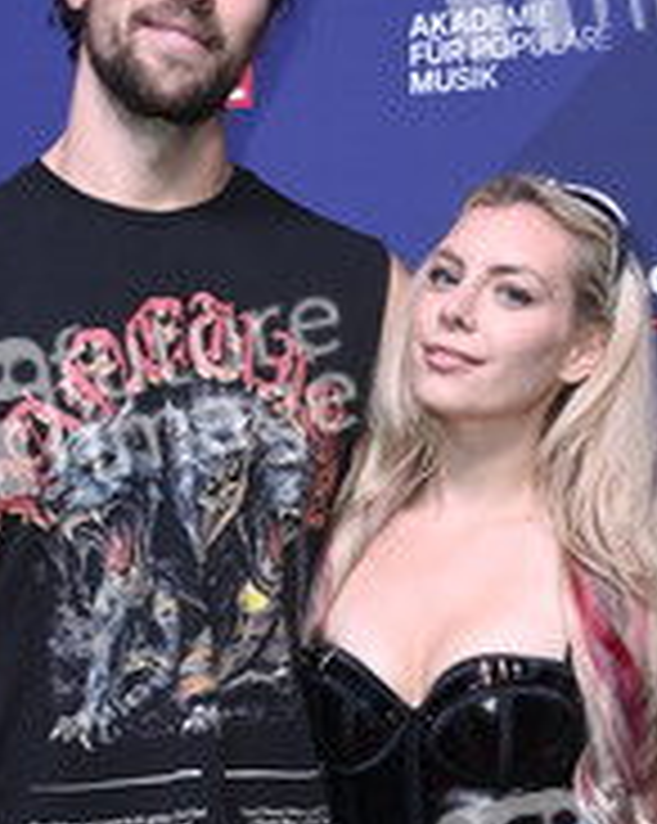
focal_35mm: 82
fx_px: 1996
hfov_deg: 18.7
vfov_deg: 23.0
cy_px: 630
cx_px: 256
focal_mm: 40
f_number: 5.6
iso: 1000
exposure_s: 1/250
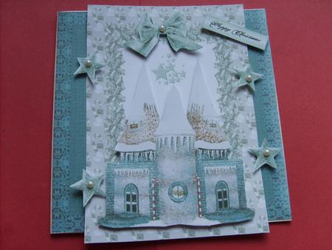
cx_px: 166
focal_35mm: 35
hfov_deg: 52.6
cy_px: 125
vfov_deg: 40.7
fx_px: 336
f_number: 2.8
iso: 66
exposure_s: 1/30
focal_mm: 5.8
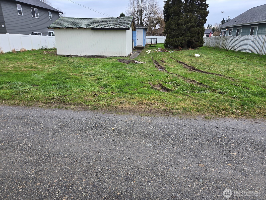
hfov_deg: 73.9
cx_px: 133
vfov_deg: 58.9
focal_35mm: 23
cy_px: 100
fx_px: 177
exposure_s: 1/180
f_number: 1.8
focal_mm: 5.4
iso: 32
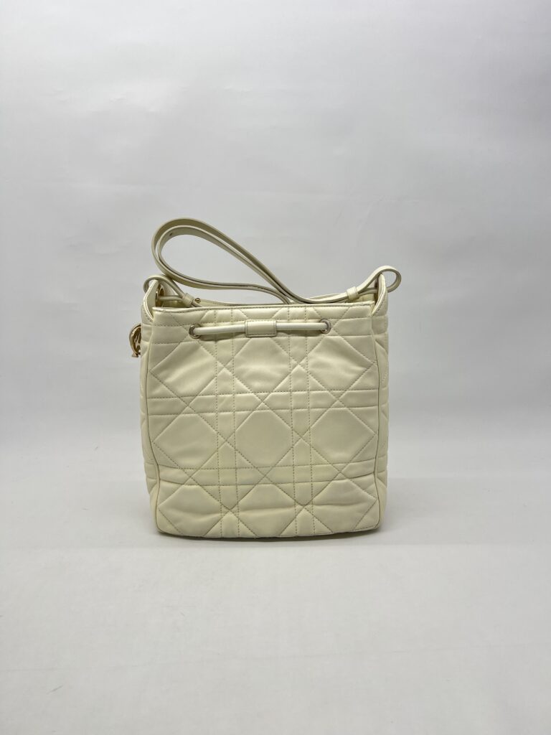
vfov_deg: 67.3
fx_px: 552
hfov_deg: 53.1
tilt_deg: -8.5
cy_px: 368
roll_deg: +0.4
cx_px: 276
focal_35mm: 26
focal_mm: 5.7
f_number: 1.5
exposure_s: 1/242
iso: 40
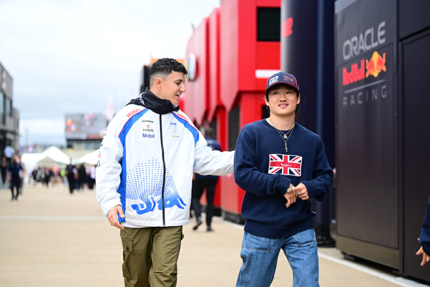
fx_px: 944
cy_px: 144
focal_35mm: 79
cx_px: 215
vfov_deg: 17.3
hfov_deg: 25.7
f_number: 2.8
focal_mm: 79
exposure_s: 1/800
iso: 250
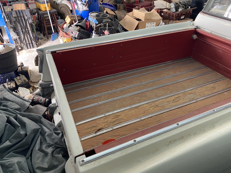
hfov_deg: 67.3
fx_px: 174
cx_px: 116
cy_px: 86
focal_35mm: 26
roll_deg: +1.5
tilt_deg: -37.5
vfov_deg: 53.1
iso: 320
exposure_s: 1/60
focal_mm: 4.25
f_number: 1.8
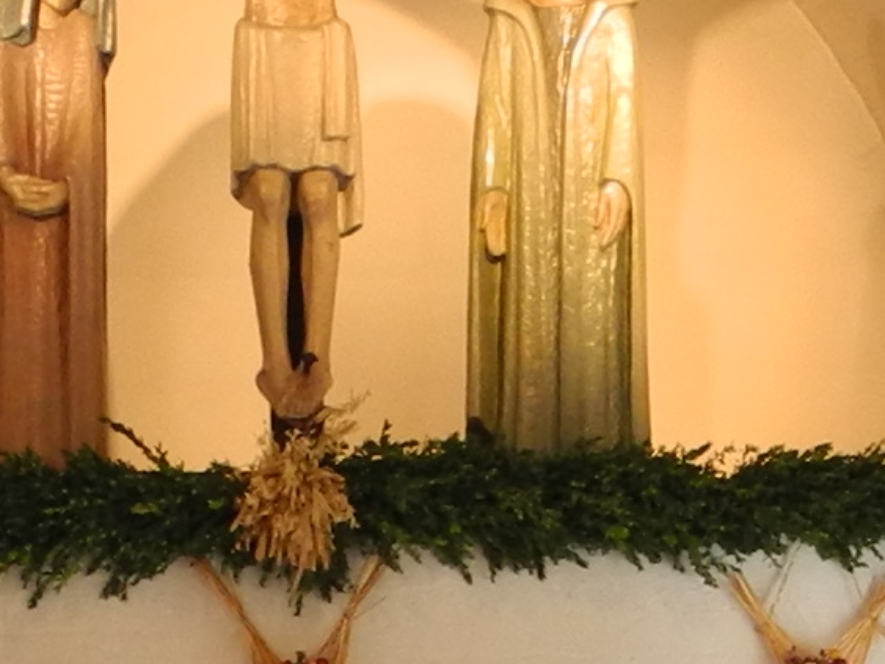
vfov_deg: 8.0
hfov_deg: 10.9
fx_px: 4627
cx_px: 356
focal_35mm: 181
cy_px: 1056
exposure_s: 1/30
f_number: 2.8
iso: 220
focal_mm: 6
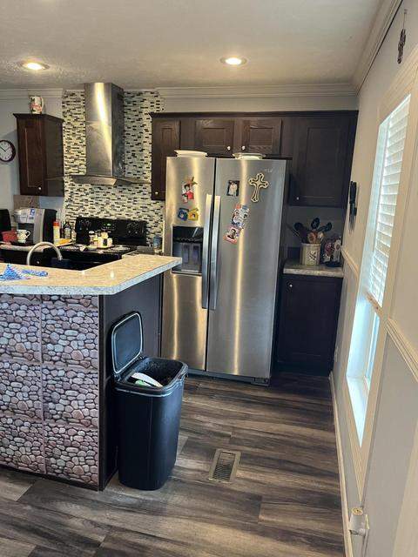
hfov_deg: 53.1
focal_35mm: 26
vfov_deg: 67.3
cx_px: 209
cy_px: 278
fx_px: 419
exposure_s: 1/60
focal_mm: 5.1
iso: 320
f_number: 1.6
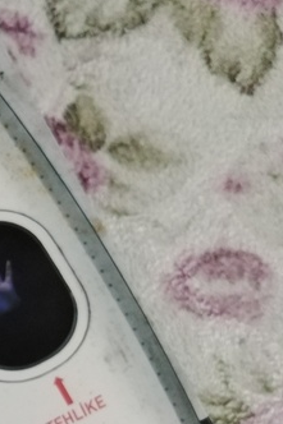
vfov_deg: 25.8
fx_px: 885
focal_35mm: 75
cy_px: 411
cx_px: -95
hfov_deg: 17.0
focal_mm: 3.62
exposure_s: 1/30
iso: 427
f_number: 1.8
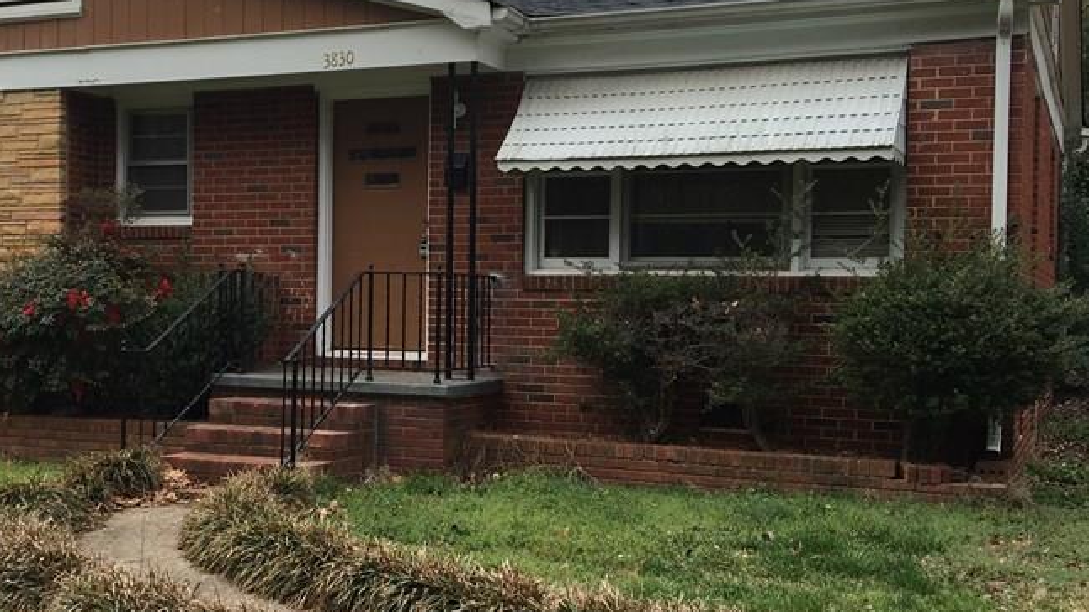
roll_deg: -1.8
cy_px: 341
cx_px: 389
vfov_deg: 23.9
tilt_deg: -0.1
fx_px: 1444
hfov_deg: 40.9
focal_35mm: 50
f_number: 2.2
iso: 25
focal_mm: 4.15
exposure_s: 1/927
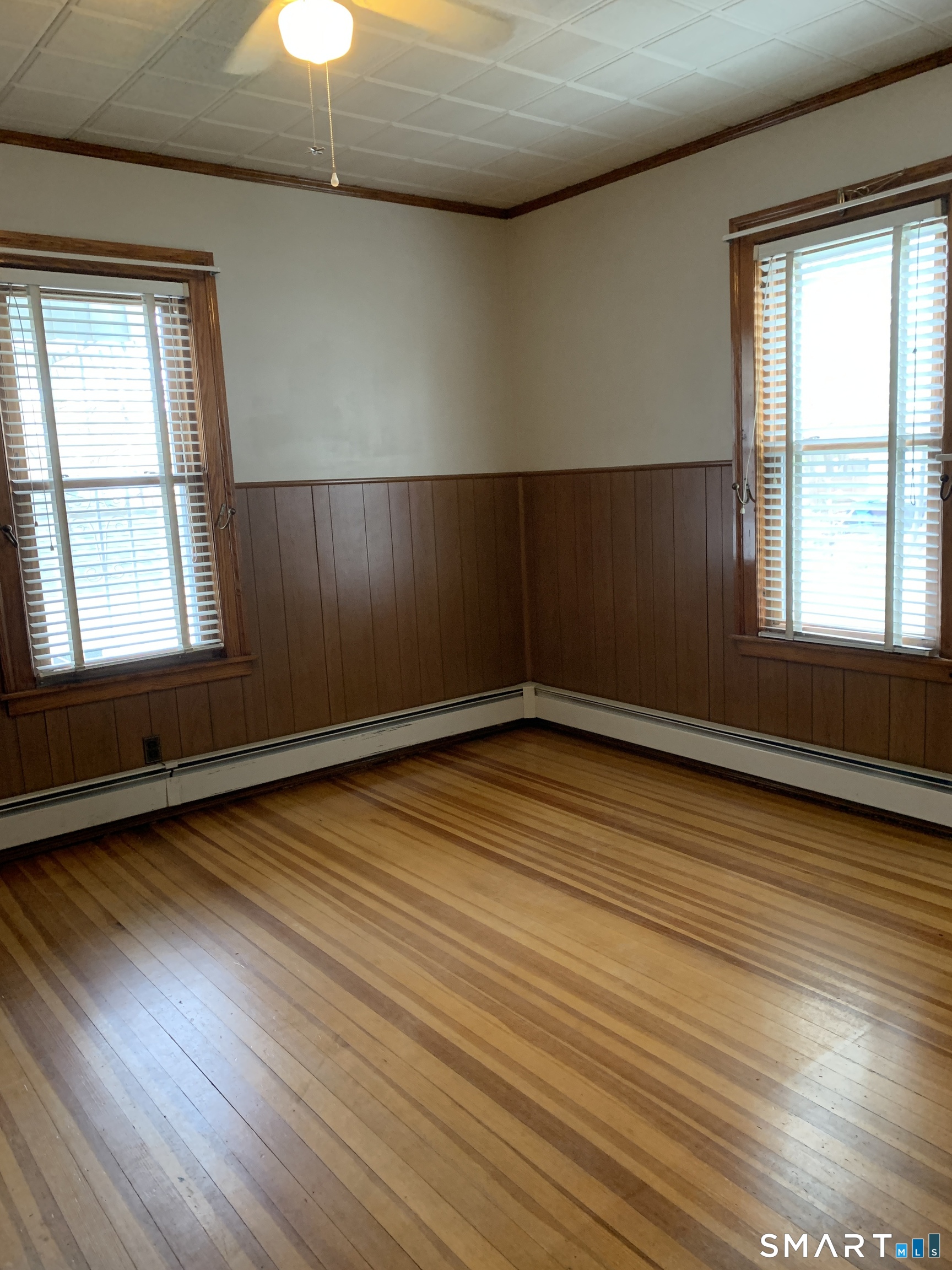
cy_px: 635
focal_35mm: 26
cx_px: 476
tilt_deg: -7.4
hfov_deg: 53.1
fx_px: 953
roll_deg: +2.7
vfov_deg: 67.3
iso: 320
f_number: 1.8
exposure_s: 1/60
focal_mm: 4.25
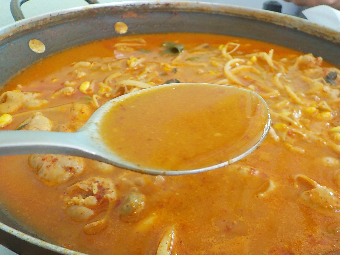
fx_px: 324
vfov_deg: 42.9
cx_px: 184
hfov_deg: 55.3
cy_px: 126
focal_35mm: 33
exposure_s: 1/30
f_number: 3.3
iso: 200
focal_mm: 4.1
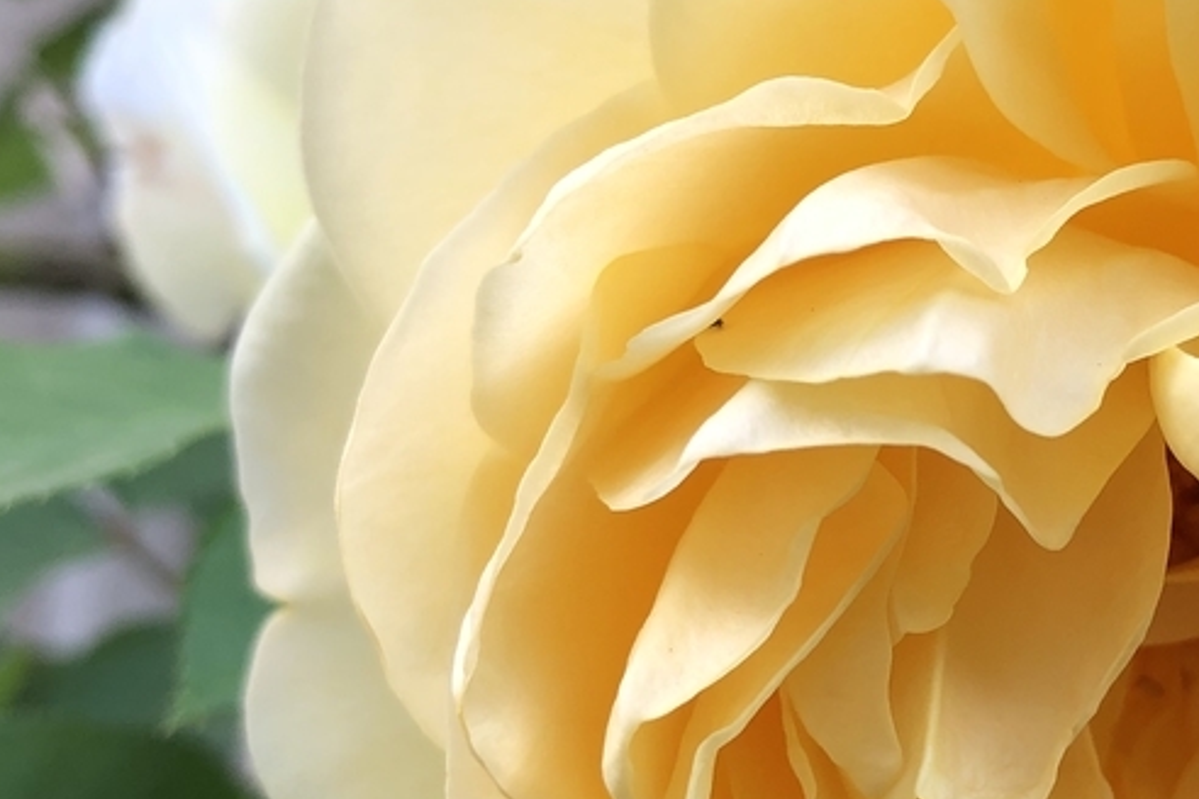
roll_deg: -2.0
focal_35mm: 71
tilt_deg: +11.4
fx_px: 2365
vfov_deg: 19.1
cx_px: 1033
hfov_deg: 27.6
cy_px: 543
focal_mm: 3.99
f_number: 1.8
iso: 20
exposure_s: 1/180
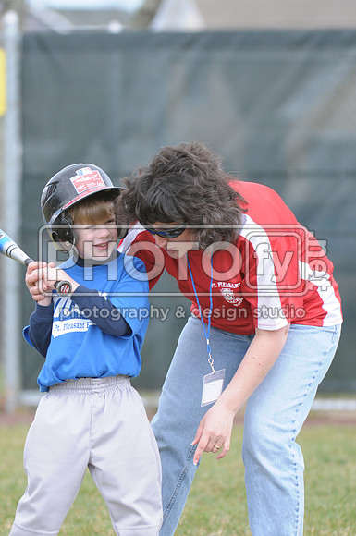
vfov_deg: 6.9
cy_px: 268
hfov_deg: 4.6
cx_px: 178
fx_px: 4463
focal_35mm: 300
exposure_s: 1/500
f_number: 4
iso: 400
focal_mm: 200
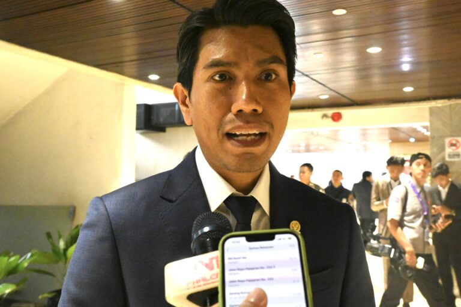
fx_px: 480
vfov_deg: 35.5
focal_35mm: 38
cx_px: 230
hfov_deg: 51.3
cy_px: 154
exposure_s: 1/250
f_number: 6.3
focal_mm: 25
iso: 12800
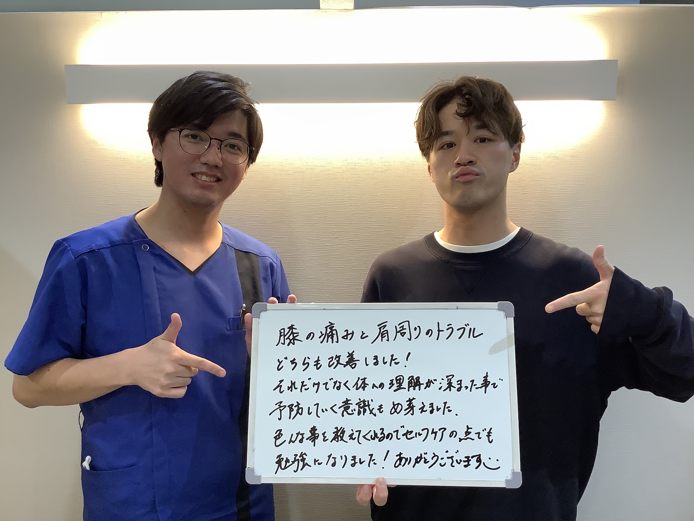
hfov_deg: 58.4
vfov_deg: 45.4
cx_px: 347
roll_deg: +0.9
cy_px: 260
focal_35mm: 31
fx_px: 622
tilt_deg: -7.1
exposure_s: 1/50
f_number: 2.4
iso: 125
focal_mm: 3.3
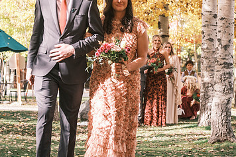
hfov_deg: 15.5
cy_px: 80
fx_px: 865
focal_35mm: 132
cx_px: 101
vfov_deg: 10.4
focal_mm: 54.1
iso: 400
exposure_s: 1/500
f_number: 4
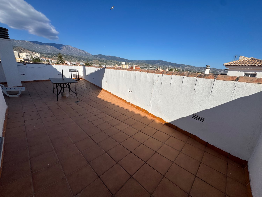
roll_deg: -1.8
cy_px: 98
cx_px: 131
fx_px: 106
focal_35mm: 14
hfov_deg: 102.1
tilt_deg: -15.5
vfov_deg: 85.7
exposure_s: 1/4132
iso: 50
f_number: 2.2
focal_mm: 2.22
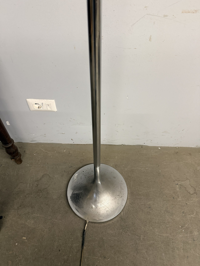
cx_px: 100
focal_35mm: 24
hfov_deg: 56.8
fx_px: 185
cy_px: 133
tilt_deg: -51.4
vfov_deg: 71.6
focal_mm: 6.76
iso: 500
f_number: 1.78
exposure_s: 1/50
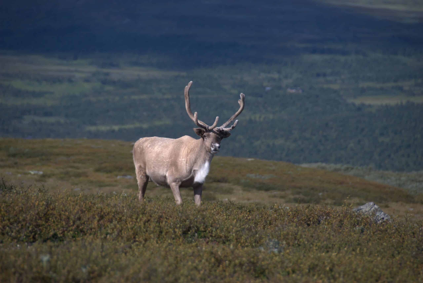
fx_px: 3530
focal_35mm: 300
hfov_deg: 6.9
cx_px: 212
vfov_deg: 4.6
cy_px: 142
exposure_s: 1/640
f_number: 5.6
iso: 200
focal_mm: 200
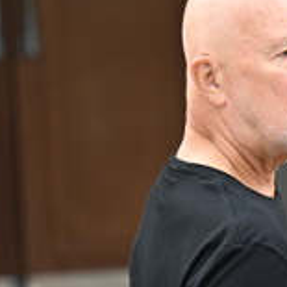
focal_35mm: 550
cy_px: 315
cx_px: 522
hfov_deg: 3.2
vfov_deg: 3.2
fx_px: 5159
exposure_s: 1/800
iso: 500
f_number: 4
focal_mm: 145
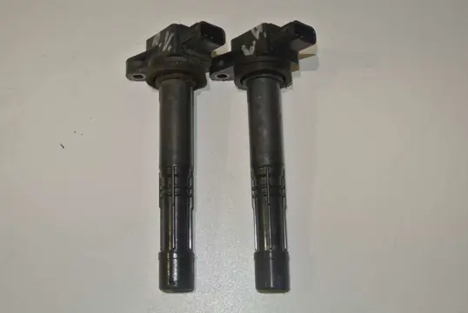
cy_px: 156
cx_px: 234
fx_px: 573
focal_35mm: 44
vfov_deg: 30.6
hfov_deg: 44.5
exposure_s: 1/60
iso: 200
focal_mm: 16.3
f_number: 4.2
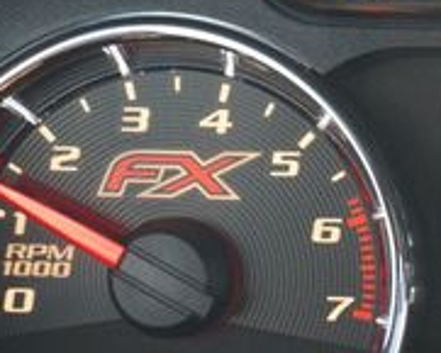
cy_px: 212
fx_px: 1815
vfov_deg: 11.1
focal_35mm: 139
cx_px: 648
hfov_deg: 13.1
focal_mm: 28
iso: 800
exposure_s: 1/60
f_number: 4.5
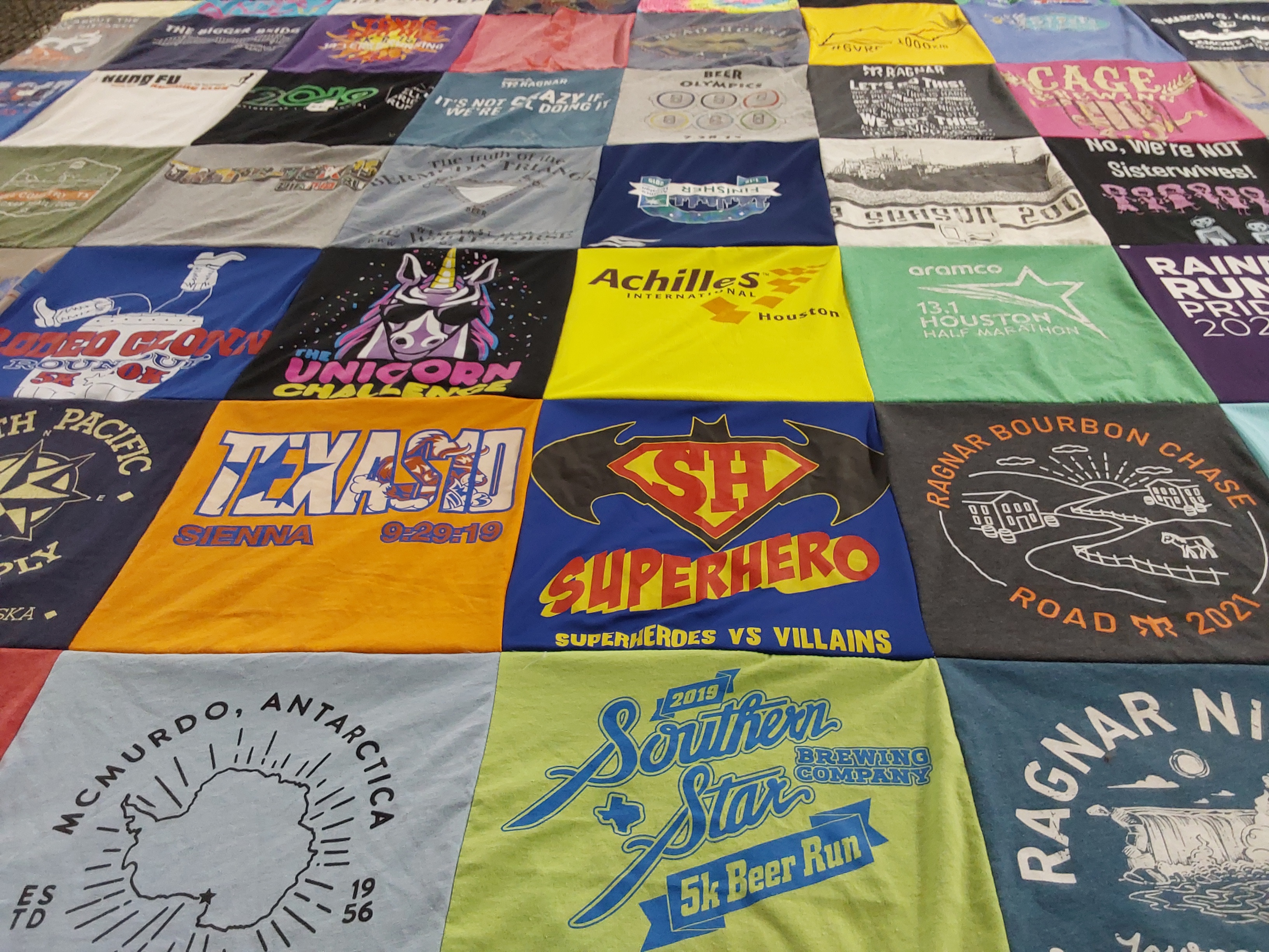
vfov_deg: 49.7
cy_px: 476
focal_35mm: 28
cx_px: 634
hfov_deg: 63.4
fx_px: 1026
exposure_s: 1/60
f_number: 1.9
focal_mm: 2.91
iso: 125
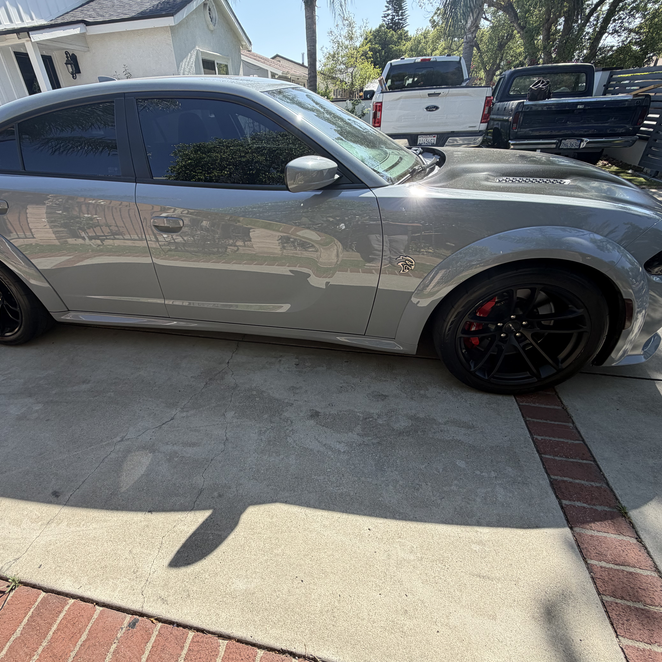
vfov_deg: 84.0
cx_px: 292
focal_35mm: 17
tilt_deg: -32.5
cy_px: 334
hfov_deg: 83.6
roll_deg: +5.2
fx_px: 368
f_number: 2.2
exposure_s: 1/502
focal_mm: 2.22
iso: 40
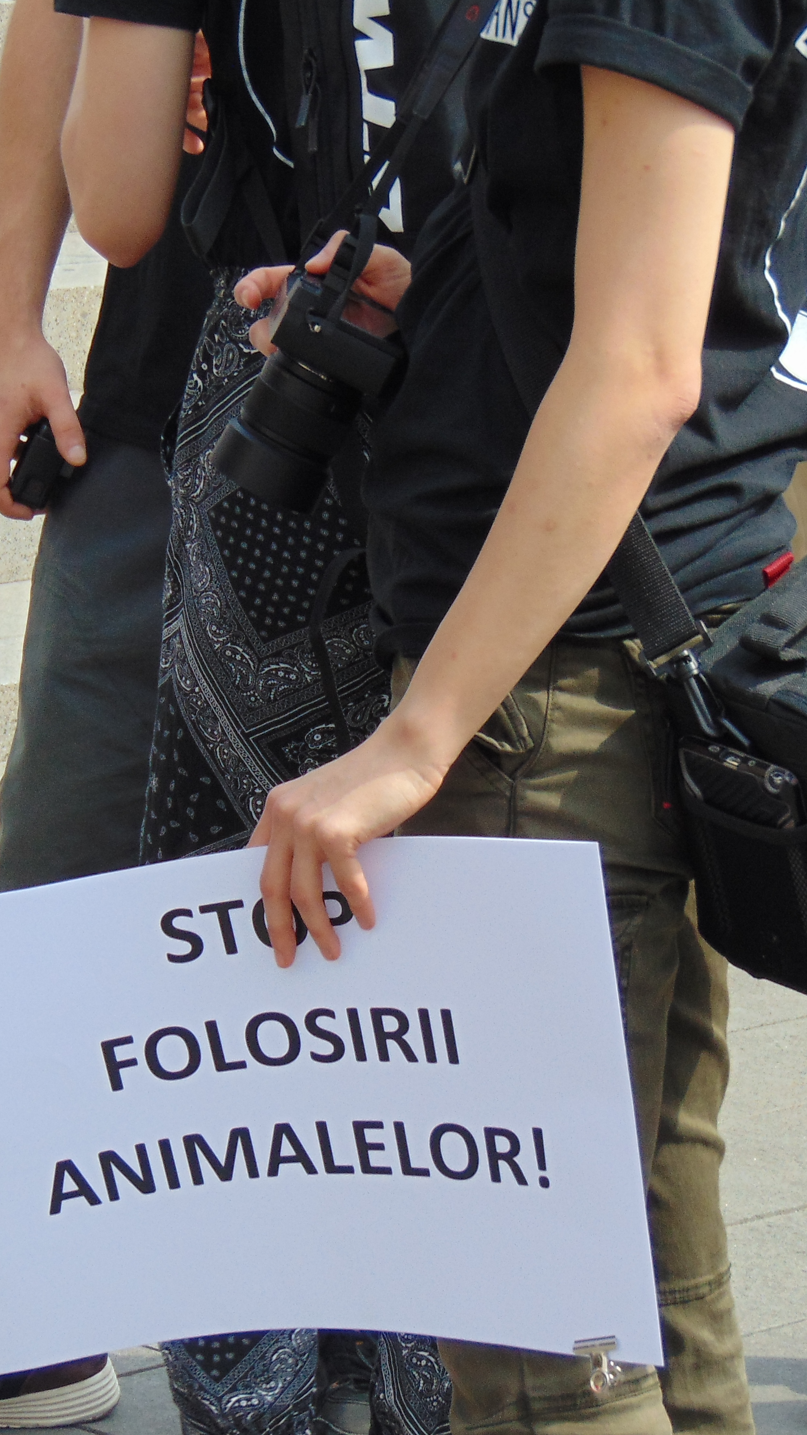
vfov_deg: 12.5
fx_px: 6544
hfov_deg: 7.1
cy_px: 775
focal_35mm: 172
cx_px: 311
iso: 80
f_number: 3.9
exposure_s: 1/400
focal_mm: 19.4
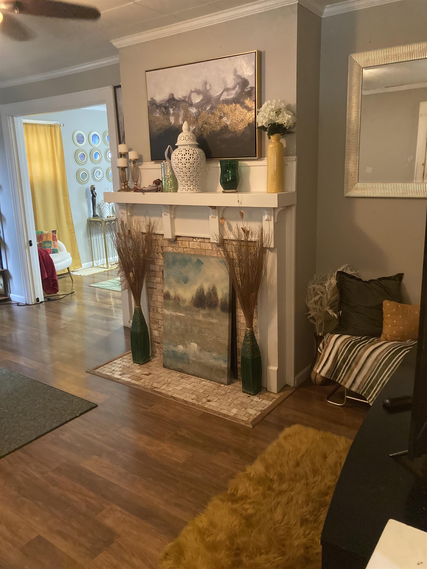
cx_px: 214
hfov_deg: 49.7
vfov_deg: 63.4
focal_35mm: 28
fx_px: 461
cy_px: 284
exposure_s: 1/30
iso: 640
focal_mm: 3.99
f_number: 1.8
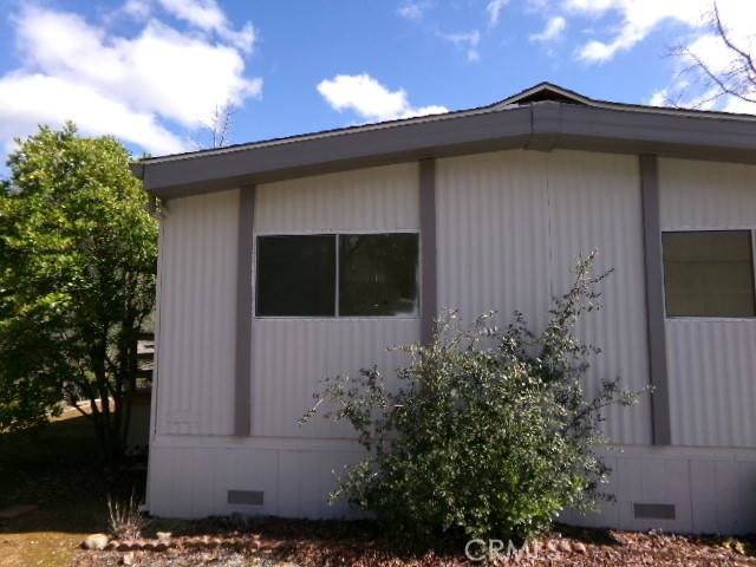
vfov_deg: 56.8
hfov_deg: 71.6
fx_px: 524
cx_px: 378
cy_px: 284
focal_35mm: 24
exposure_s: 1/550
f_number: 3.7
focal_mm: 4.3
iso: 100
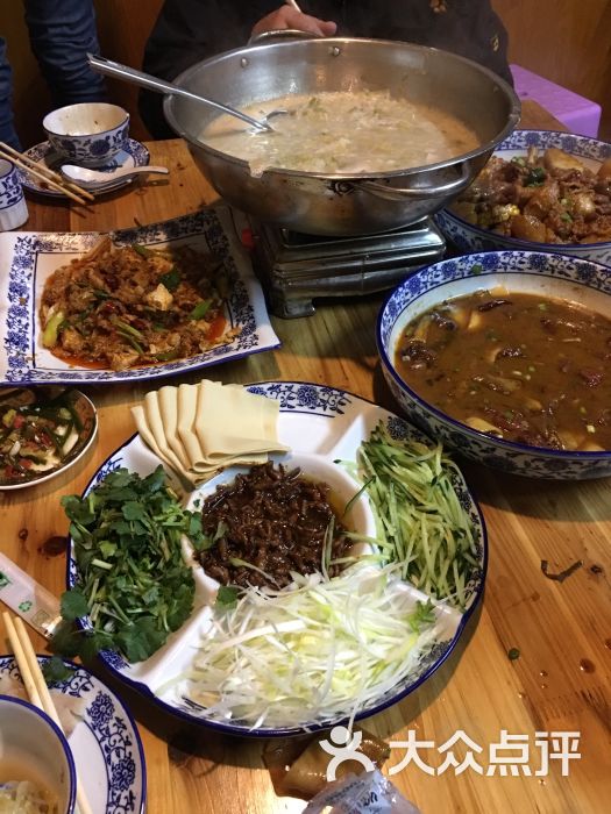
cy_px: 407
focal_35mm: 29
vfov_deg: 61.7
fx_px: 682
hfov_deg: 48.2
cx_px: 306
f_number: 2.2
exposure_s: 1/8
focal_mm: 4.15
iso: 160
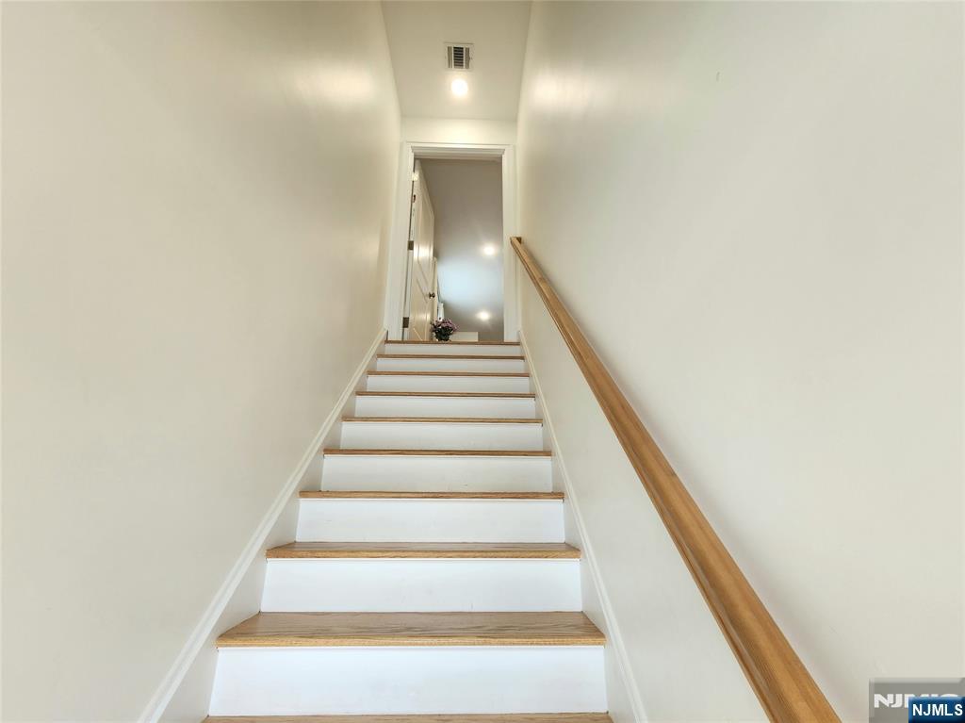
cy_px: 362
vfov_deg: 89.9
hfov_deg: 106.2
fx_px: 362
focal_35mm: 13
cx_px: 482
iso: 80
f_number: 2.2
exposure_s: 1/60.2
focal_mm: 2.2
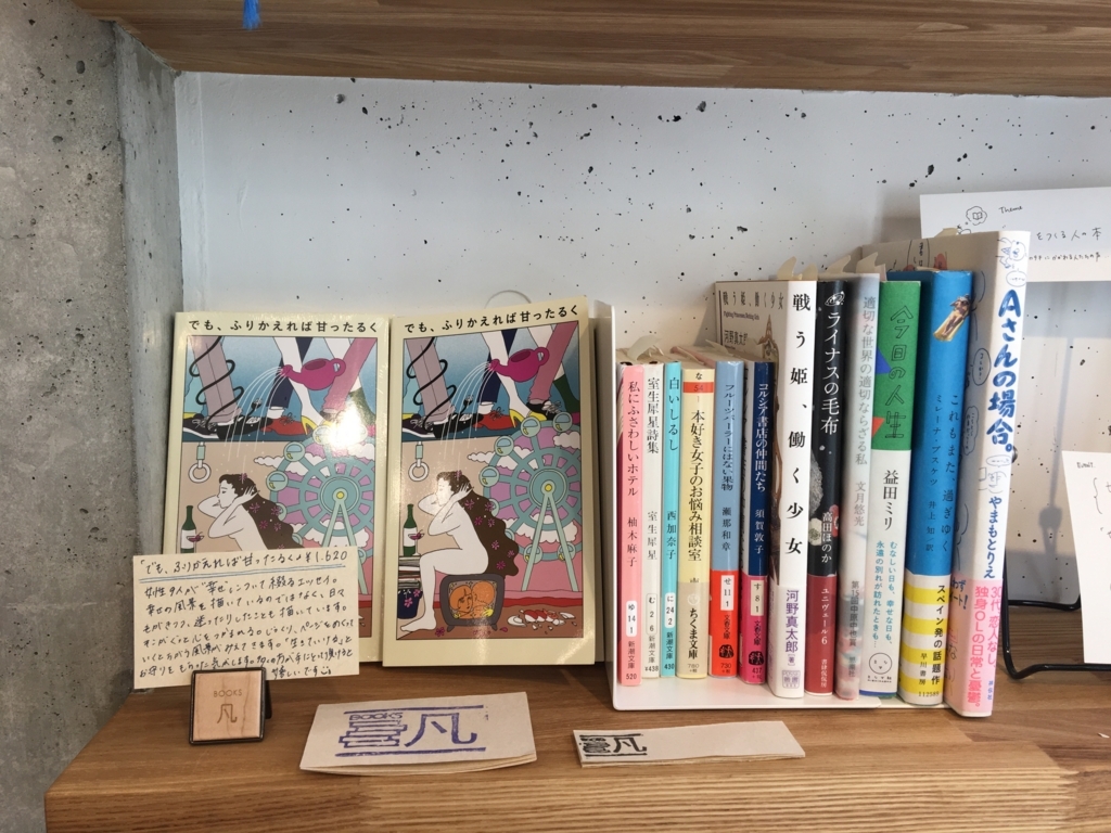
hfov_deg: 61.7
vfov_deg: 48.2
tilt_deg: -7.3
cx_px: 556
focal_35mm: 29
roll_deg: -0.5
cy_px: 416
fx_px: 931
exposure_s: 1/120
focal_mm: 4.15
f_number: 2.2
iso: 40
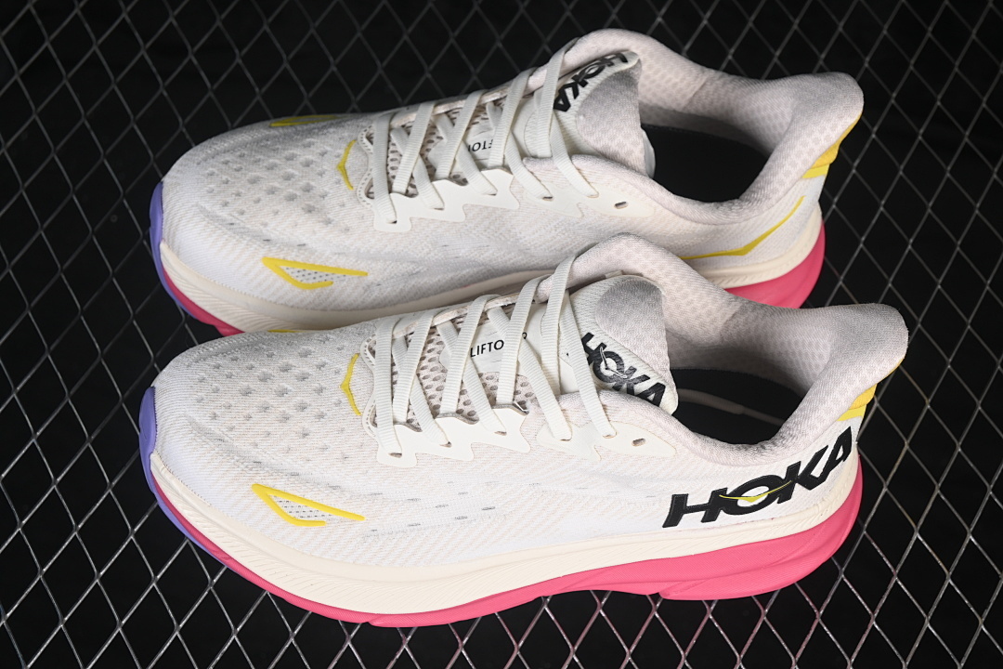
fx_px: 2089
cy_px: 334
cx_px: 502
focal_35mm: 75
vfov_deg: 18.2
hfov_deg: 27.0
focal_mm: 50
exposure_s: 1/80
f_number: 7.1
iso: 160
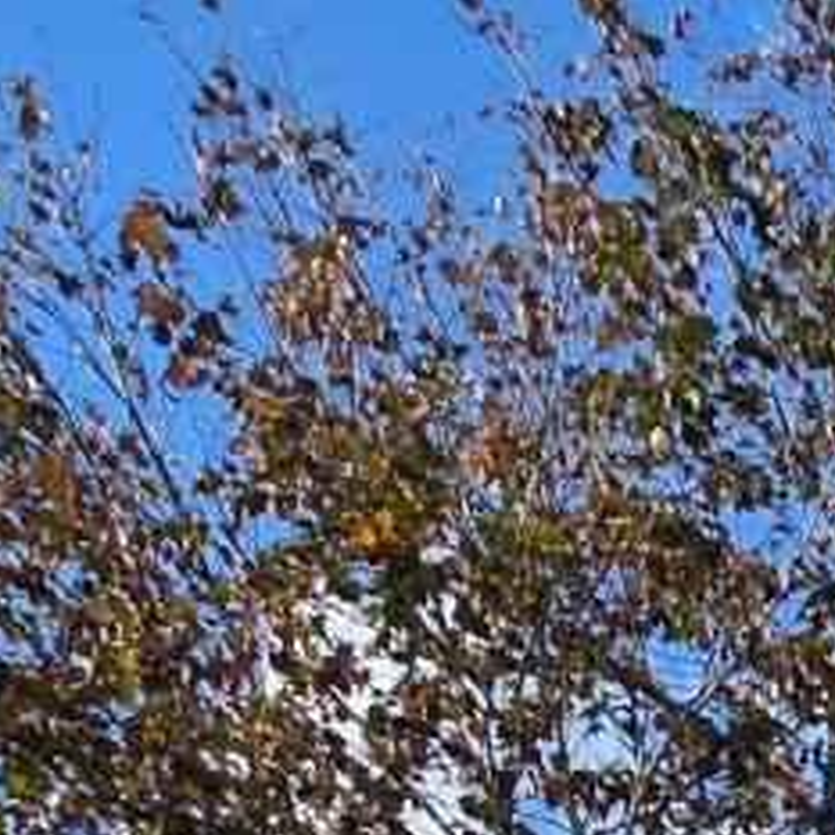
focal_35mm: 74
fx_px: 2020
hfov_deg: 20.7
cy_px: 2012
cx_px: 1165
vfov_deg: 14.7
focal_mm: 1.7
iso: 50
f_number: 2.2
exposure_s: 1/1252
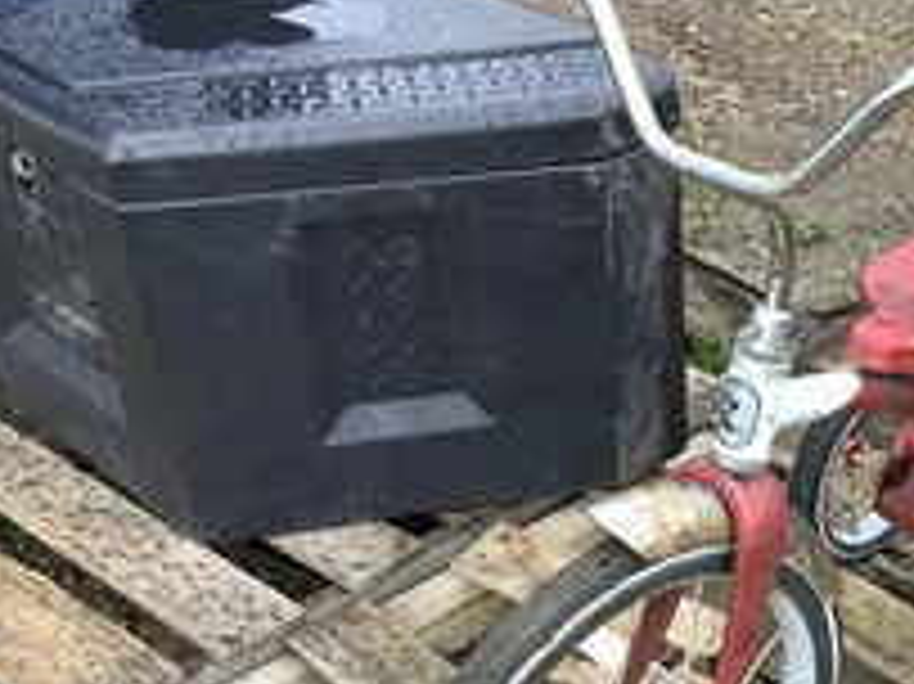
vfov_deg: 23.8
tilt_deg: -39.4
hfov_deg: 30.4
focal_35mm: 61
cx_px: 810
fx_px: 1610
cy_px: 508
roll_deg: -0.2
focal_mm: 3.3
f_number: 2.4
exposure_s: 1/120
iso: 32
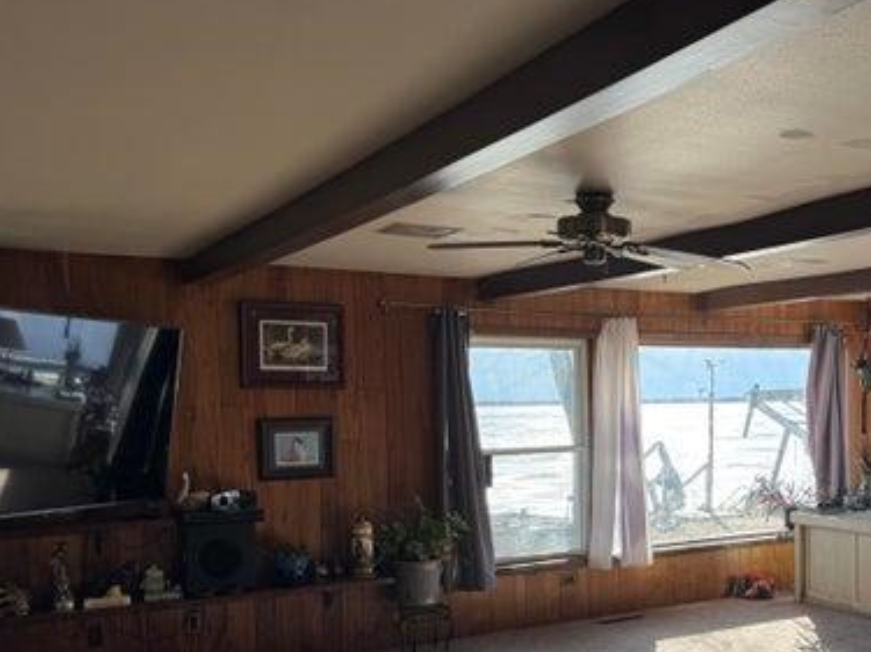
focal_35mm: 41
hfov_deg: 44.4
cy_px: 450
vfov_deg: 34.7
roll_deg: +0.4
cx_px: 646
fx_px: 1031
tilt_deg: -2.0
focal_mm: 6.76
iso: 80
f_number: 1.78
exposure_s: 1/664
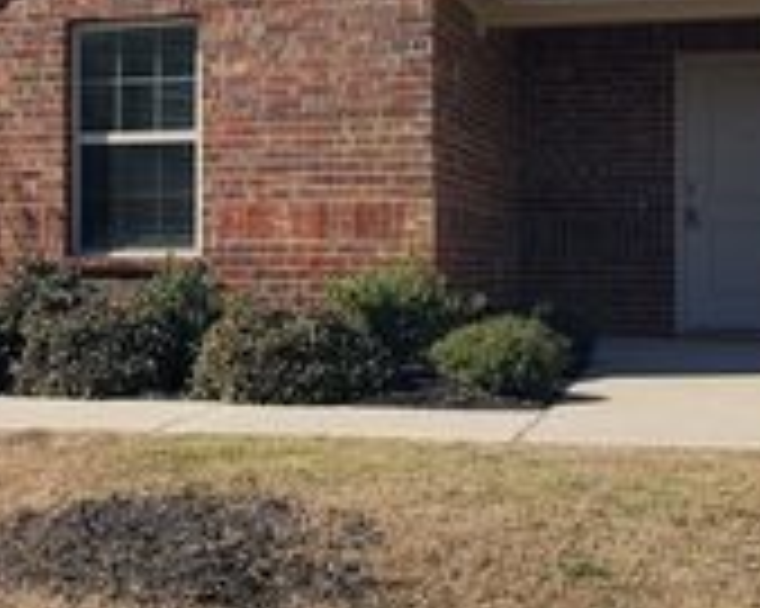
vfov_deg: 20.4
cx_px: 9
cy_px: 236
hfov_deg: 24.3
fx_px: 1686
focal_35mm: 75
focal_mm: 4.3
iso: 50
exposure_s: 1/2254
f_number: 2.4
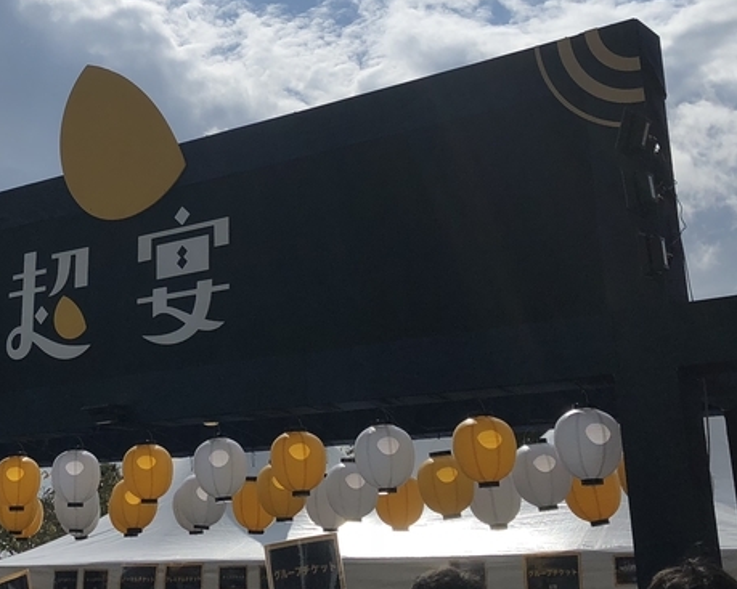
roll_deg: +1.8
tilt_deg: +15.1
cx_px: 149
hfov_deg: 30.2
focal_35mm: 61
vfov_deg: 24.9
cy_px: 204
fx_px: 1330
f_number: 1.8
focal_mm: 4
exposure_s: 1/12195
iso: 25
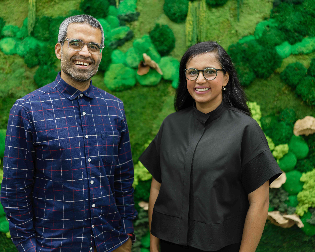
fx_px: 578
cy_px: 126
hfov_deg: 30.5
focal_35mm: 62
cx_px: 139
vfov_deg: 24.6
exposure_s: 1/40
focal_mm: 55
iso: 100
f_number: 1.8
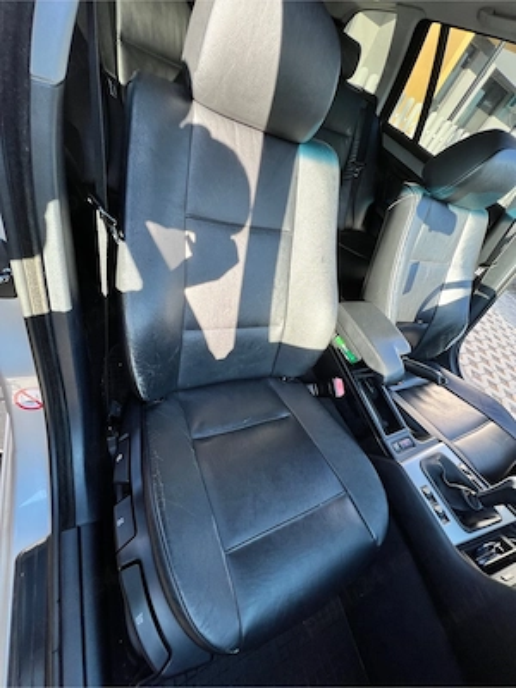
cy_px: 344
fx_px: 258
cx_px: 258
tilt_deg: -45.1
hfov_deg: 89.9
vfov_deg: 106.2
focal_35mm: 13
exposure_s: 1/99
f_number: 1.8
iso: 32
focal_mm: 1.57
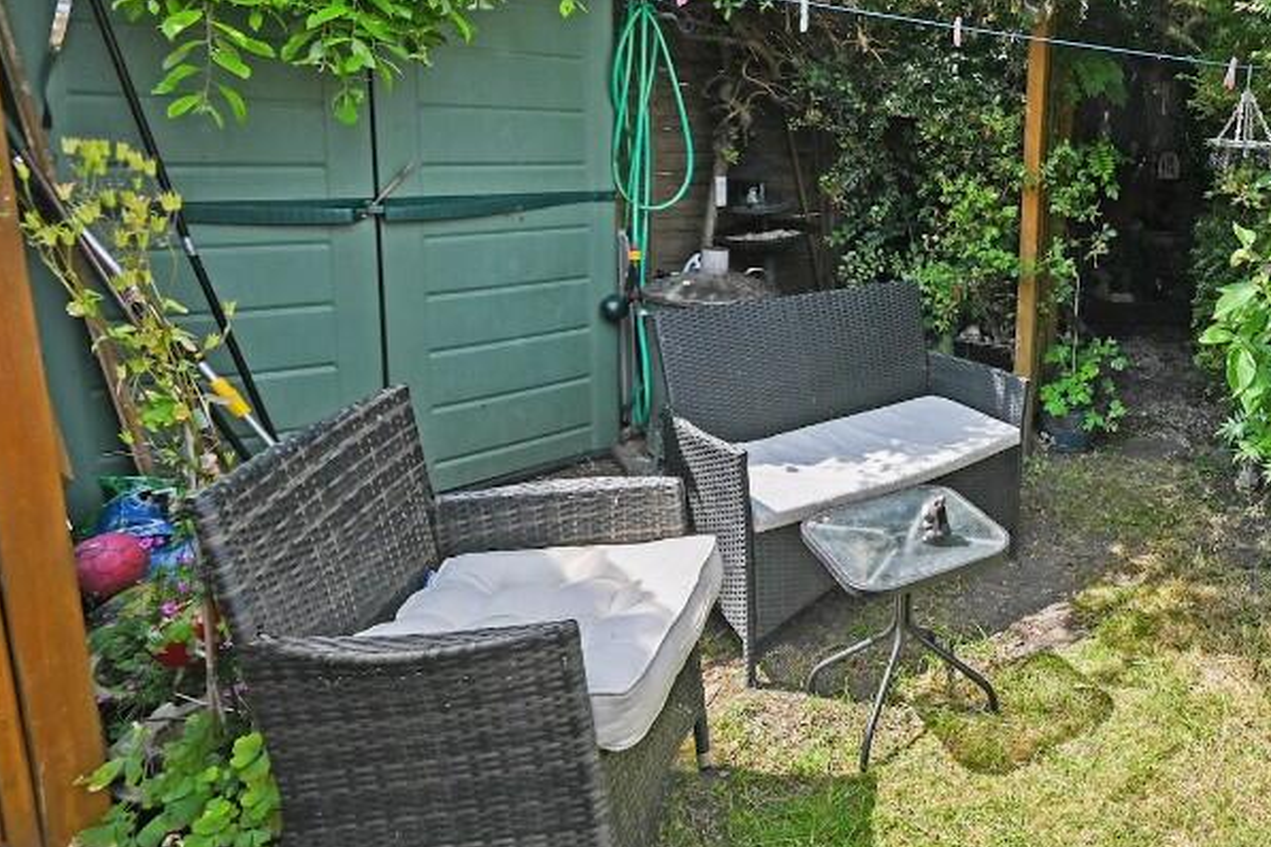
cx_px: 1071
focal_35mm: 24
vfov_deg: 51.2
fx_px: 847
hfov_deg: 64.9
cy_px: 229
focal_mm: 14
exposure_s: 1/80
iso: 125
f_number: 7.1
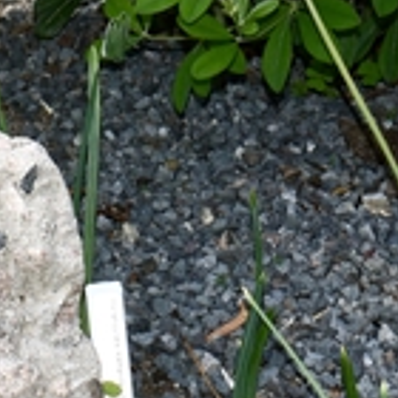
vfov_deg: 5.4
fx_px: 4124
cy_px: -536
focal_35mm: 317
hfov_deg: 5.5
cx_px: 256
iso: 125
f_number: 9
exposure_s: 1/200
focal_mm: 34
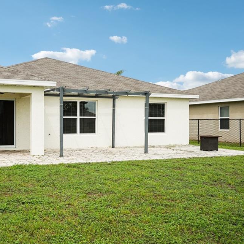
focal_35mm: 42
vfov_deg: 40.0
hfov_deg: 39.6
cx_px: 84
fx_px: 335
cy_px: 123
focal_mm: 31
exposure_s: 1/1600
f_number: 8
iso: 400
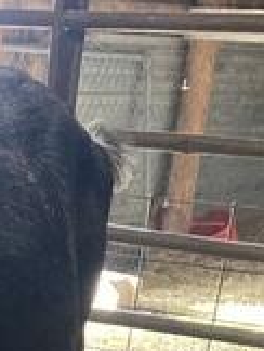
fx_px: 1166
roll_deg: -3.9
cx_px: -260
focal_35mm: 115
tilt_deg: -22.2
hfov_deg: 11.6
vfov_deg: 15.7
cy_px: 532
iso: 400
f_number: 1.8
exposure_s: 1/39
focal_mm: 3.99
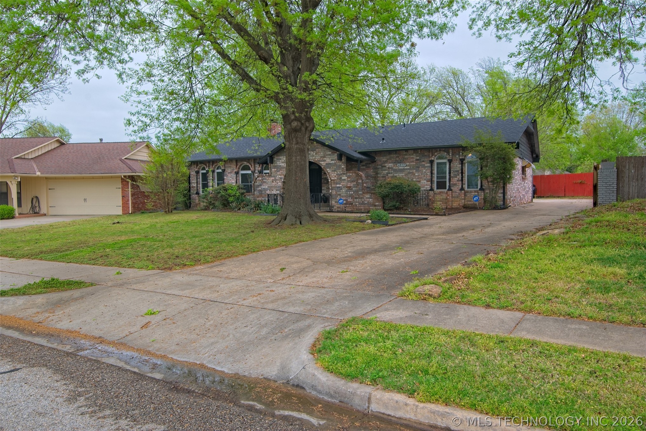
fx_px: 503
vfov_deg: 46.4
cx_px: 323
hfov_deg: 65.5
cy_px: 216
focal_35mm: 28
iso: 320
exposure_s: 1/100
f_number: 7.1
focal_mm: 28
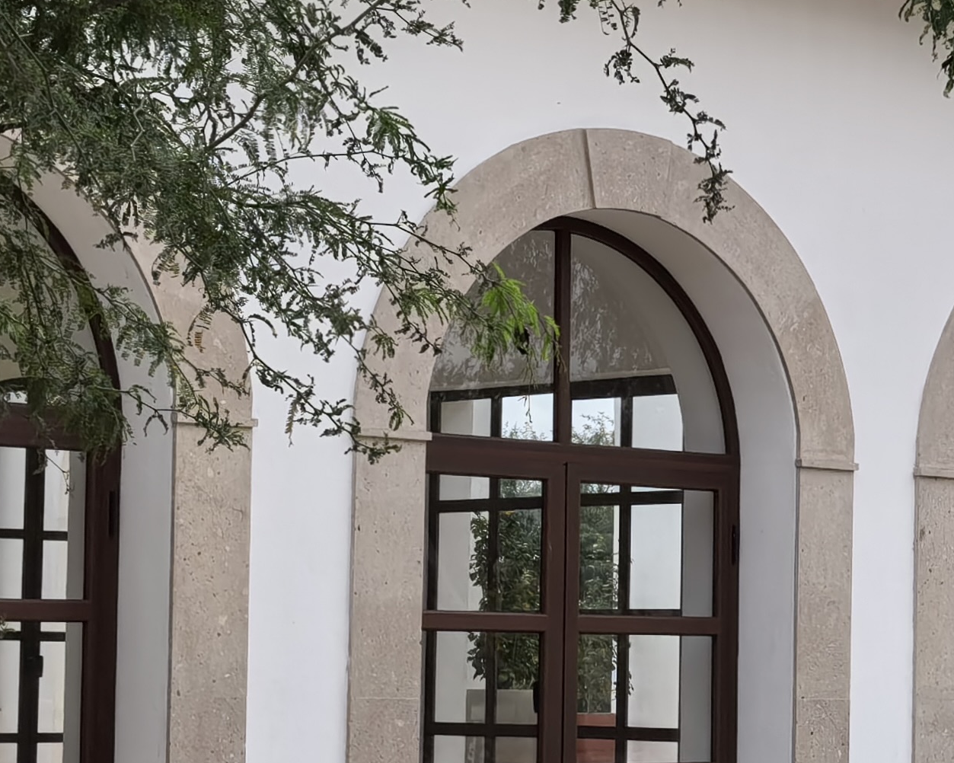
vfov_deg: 12.7
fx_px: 3416
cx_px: 877
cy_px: 541
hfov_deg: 15.7
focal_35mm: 121
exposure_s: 1/5128
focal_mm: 8.5
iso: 50
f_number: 2
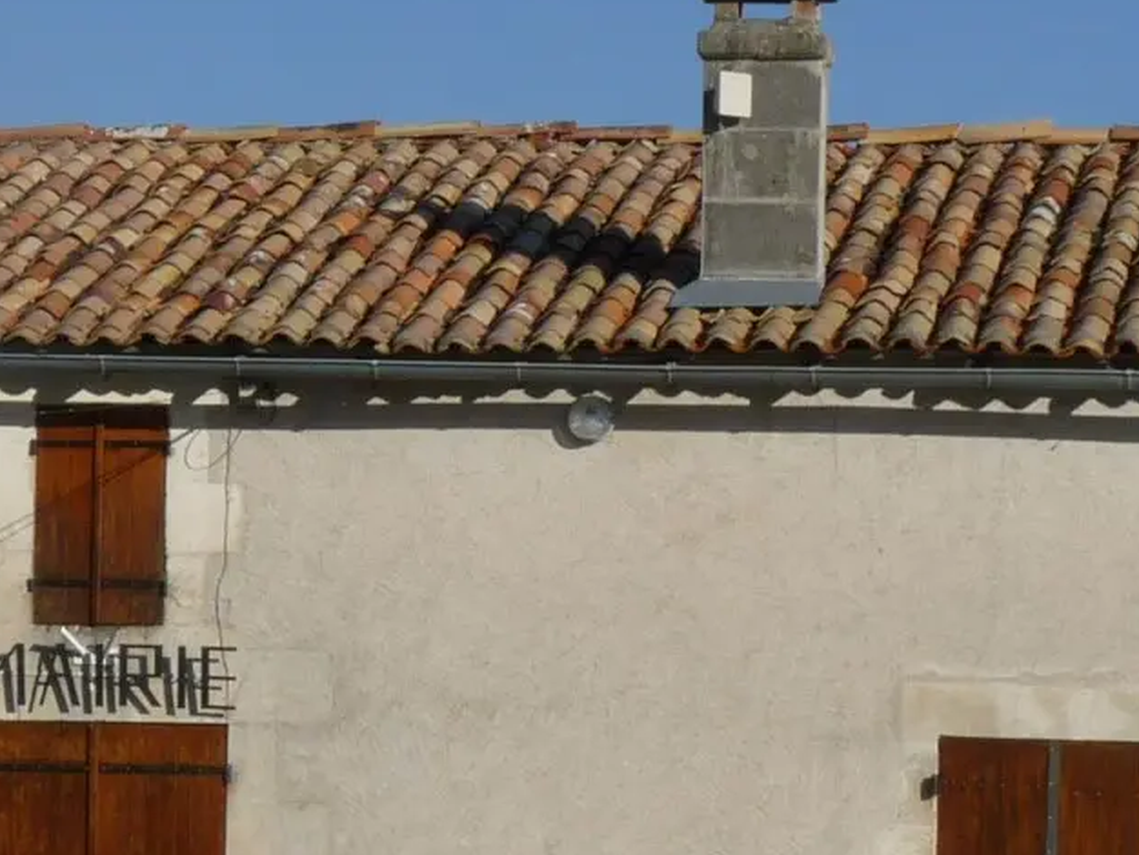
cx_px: 229
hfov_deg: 10.8
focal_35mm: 182
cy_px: 677
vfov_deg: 8.2
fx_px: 5991
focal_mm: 9.5
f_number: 8
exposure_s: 1/500
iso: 100
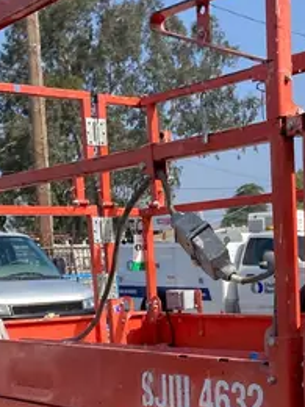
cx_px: 271
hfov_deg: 18.4
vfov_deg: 23.4
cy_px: 428
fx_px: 928
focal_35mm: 79
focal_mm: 3.99
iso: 20
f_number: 1.8
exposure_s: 1/1130
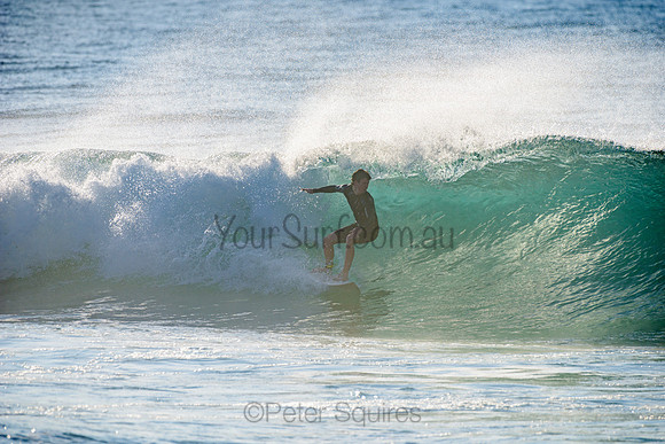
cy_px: 222
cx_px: 332
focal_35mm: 500
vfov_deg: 2.8
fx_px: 9238
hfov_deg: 4.1
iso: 140
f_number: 5.6
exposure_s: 1/2000
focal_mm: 500
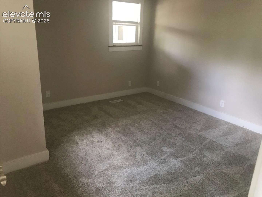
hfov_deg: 63.4
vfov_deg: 49.7
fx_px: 212
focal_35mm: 28
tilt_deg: -15.7
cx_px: 131
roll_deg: -1.5
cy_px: 98
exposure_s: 1/15
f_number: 1.8
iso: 64
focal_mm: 3.99
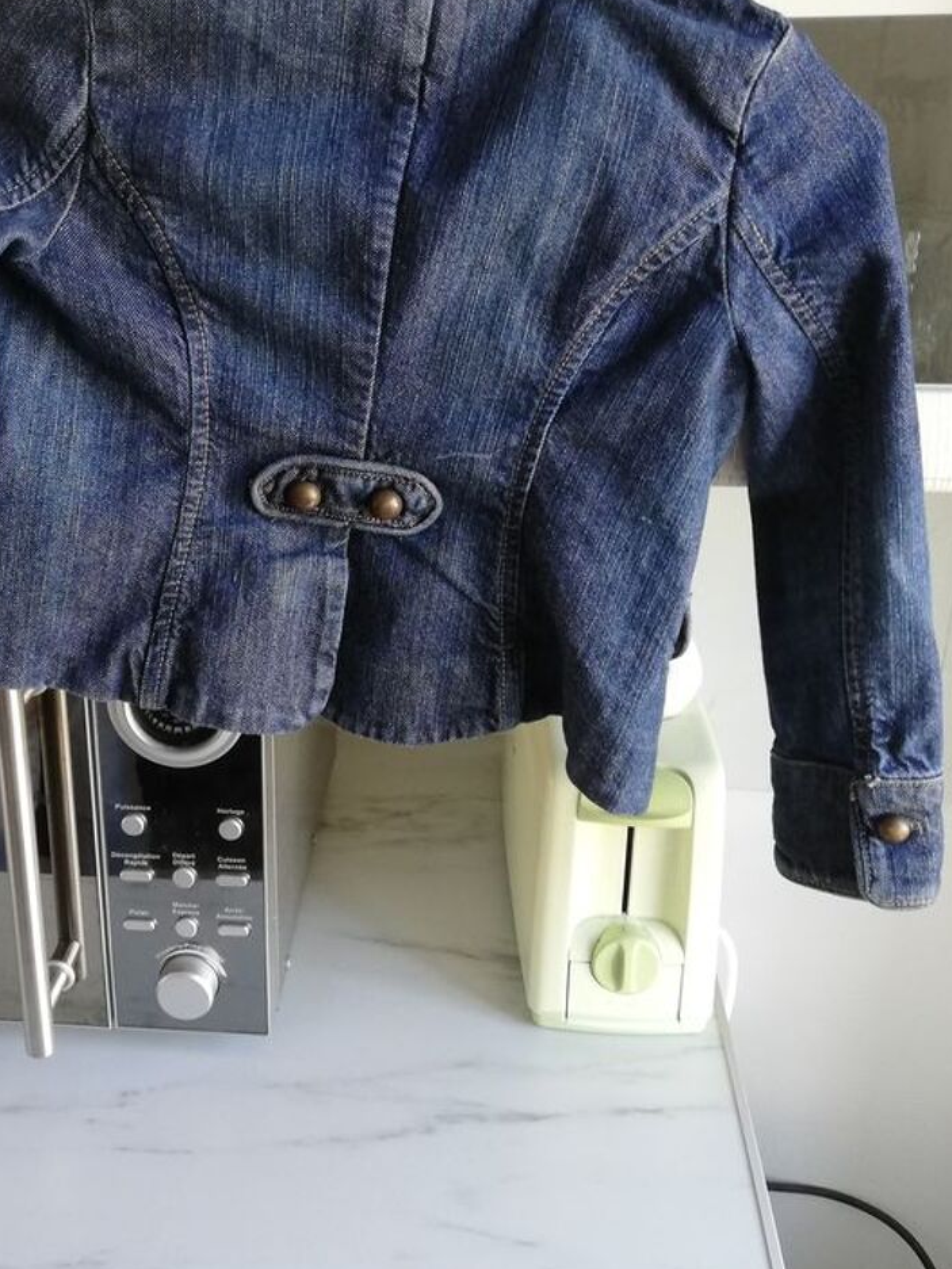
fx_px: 1356
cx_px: 344
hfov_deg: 38.4
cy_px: 606
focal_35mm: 37
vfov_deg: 50.1
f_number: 2.2
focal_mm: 3.81
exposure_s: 1/40
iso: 160
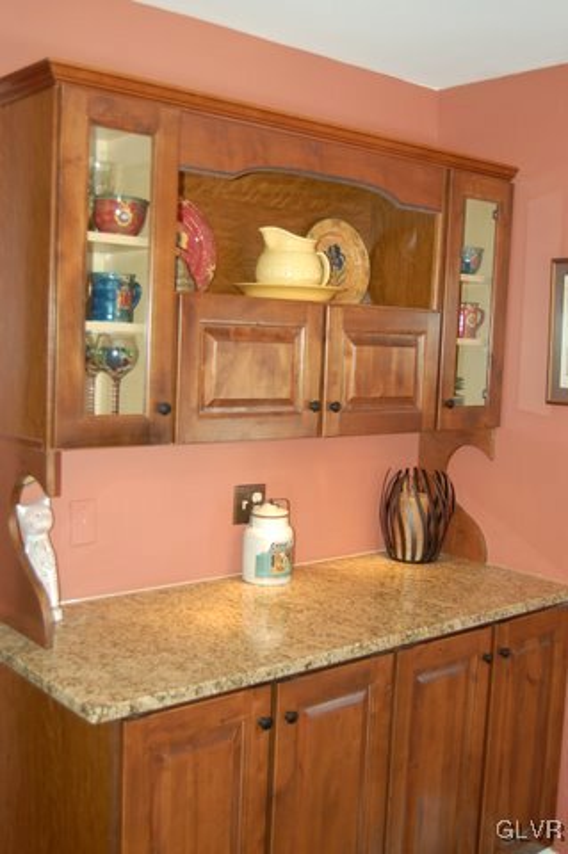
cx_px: 284
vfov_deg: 49.6
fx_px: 925
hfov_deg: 34.1
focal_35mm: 39
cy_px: 427
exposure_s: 1/60
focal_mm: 26
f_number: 4.2
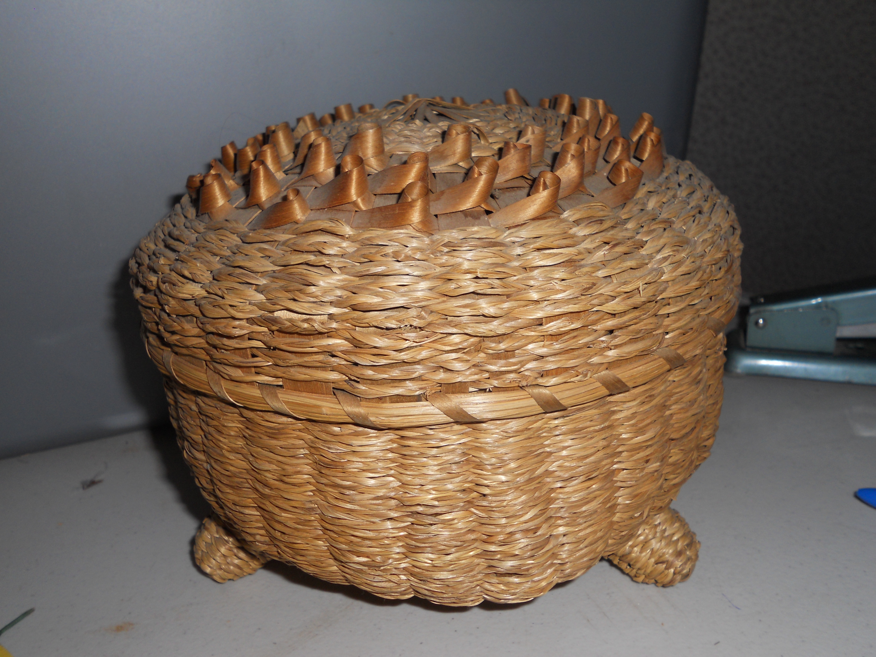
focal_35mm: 32
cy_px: 328
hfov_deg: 56.8
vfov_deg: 44.2
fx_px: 810
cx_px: 438
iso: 80
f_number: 8.8
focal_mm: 5.8
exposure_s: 1/25
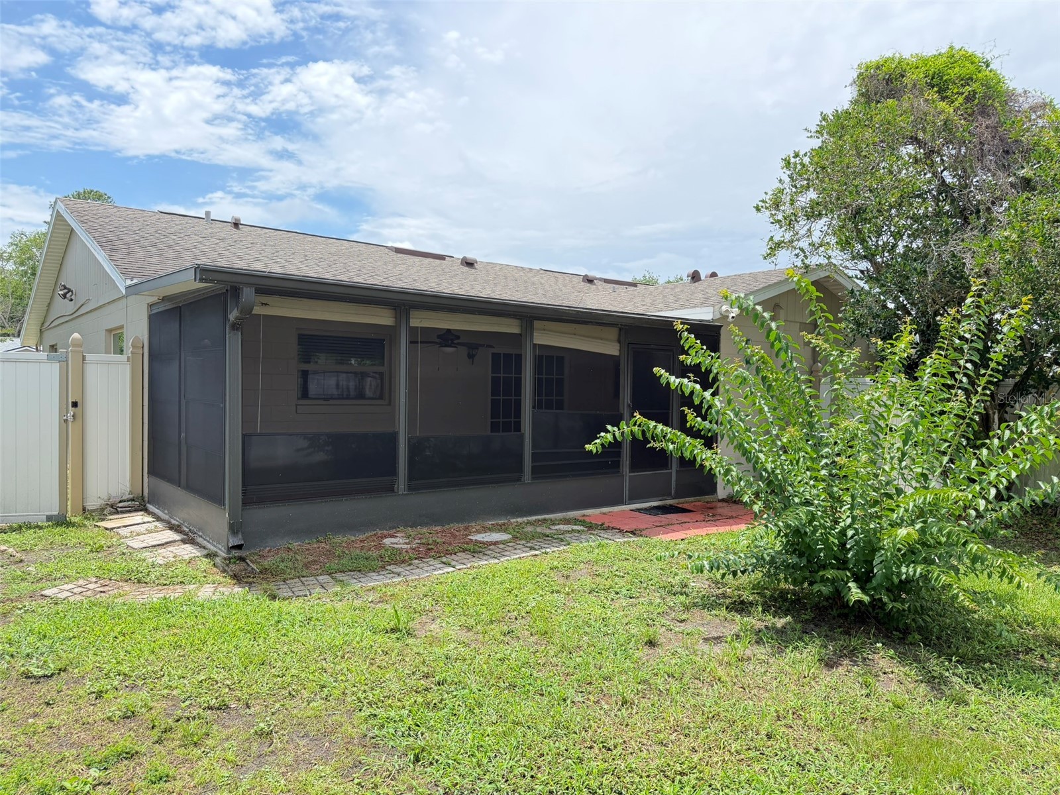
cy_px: 398
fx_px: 735
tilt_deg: -0.4
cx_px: 530
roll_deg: +0.3
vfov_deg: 56.8
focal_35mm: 24
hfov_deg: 71.6
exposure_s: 1/1271
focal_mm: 6.76
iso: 100
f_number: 1.78
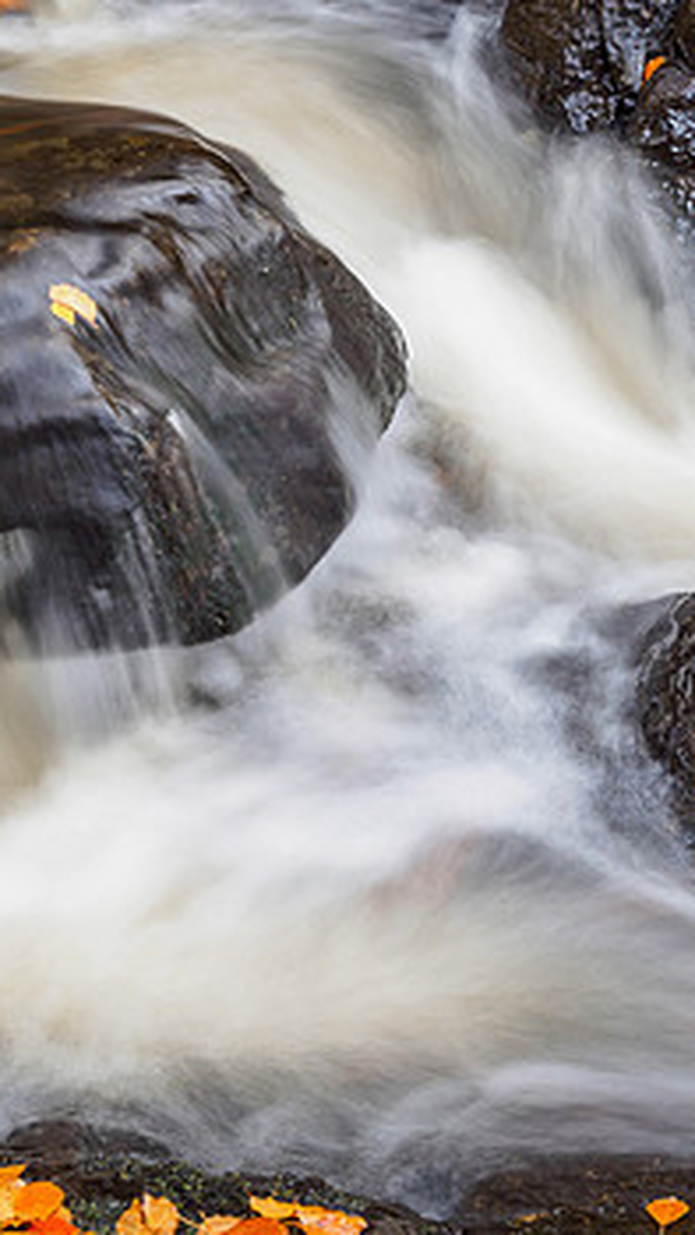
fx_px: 1539
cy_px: 566
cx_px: 416
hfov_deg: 25.4
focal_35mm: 47
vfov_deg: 43.7
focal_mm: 13
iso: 200
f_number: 11
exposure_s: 1/1.25
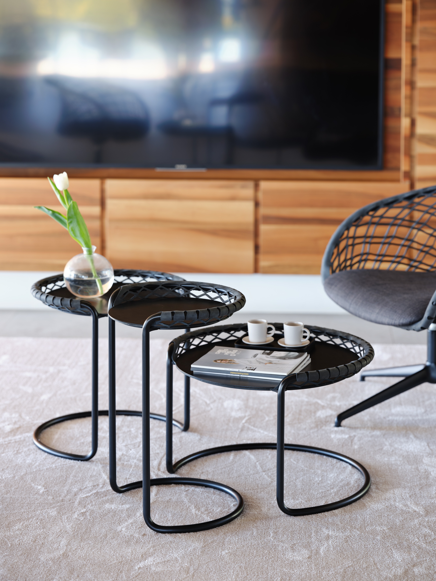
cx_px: 218
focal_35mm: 87
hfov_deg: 17.0
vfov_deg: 22.5
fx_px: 1461
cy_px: 290
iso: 100
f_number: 4
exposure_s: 1/6
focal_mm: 110
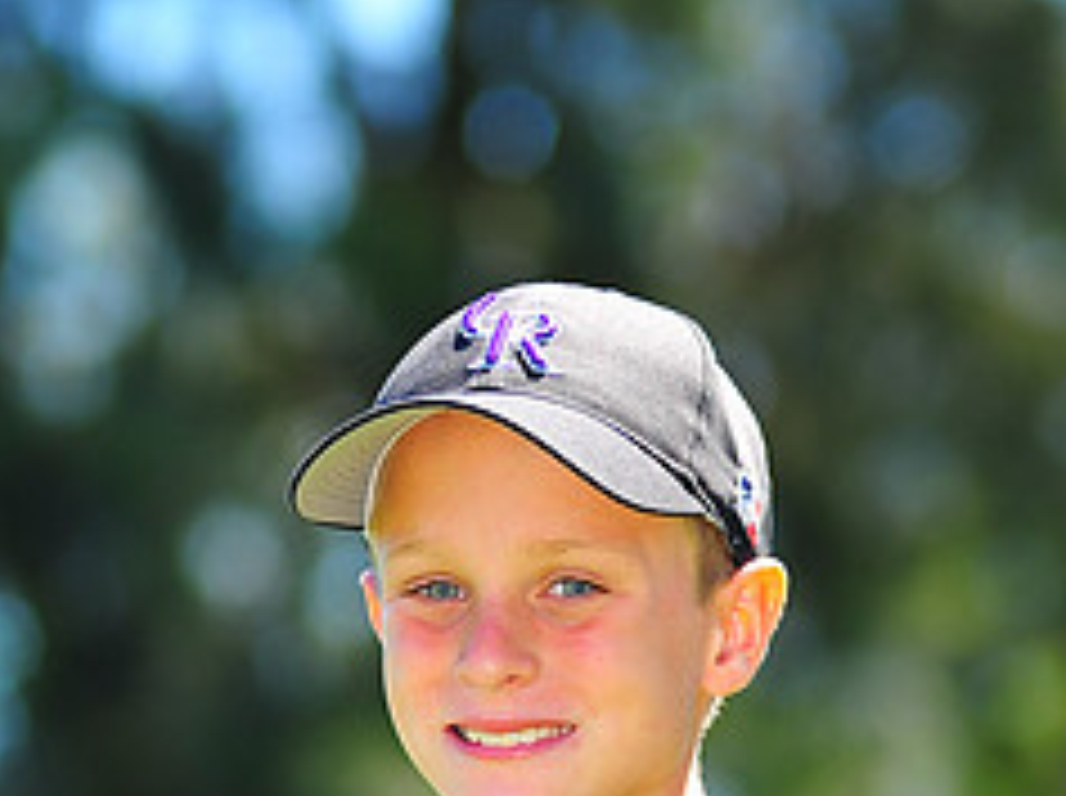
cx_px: 499
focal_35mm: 424
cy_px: 998
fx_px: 13037
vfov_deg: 3.5
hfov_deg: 4.7
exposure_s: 1/320
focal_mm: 180
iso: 200
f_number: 5
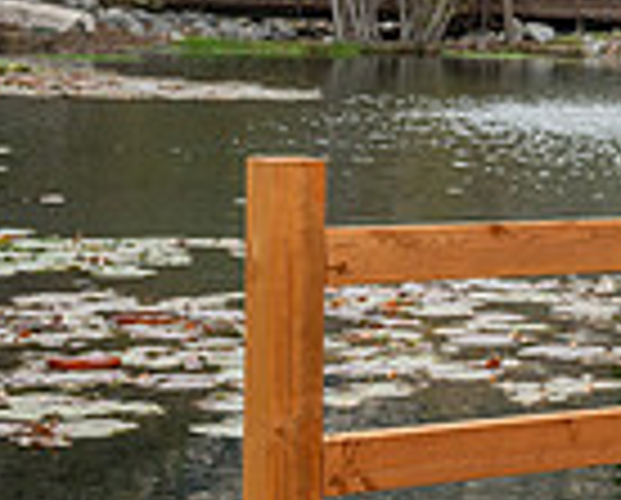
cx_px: 1089
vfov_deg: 12.3
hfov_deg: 13.7
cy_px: 173
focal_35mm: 126
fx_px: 2321
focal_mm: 32
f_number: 5.6
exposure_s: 1/125
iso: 200
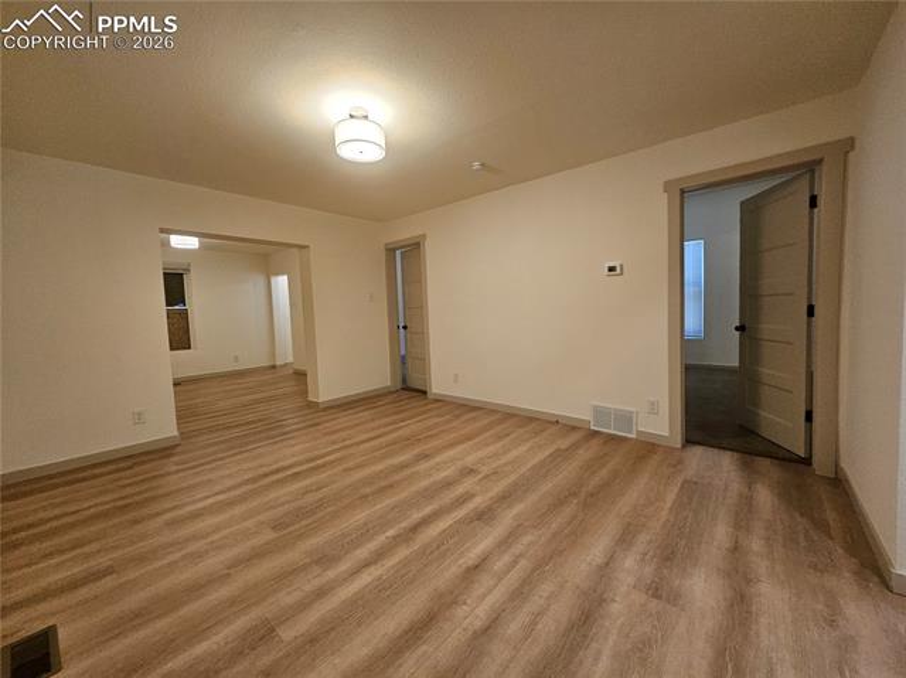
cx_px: 453
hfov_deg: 106.2
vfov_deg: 89.8
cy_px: 339
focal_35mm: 13
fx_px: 340
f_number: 2.2
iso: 250
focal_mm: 1.74
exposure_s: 1/60
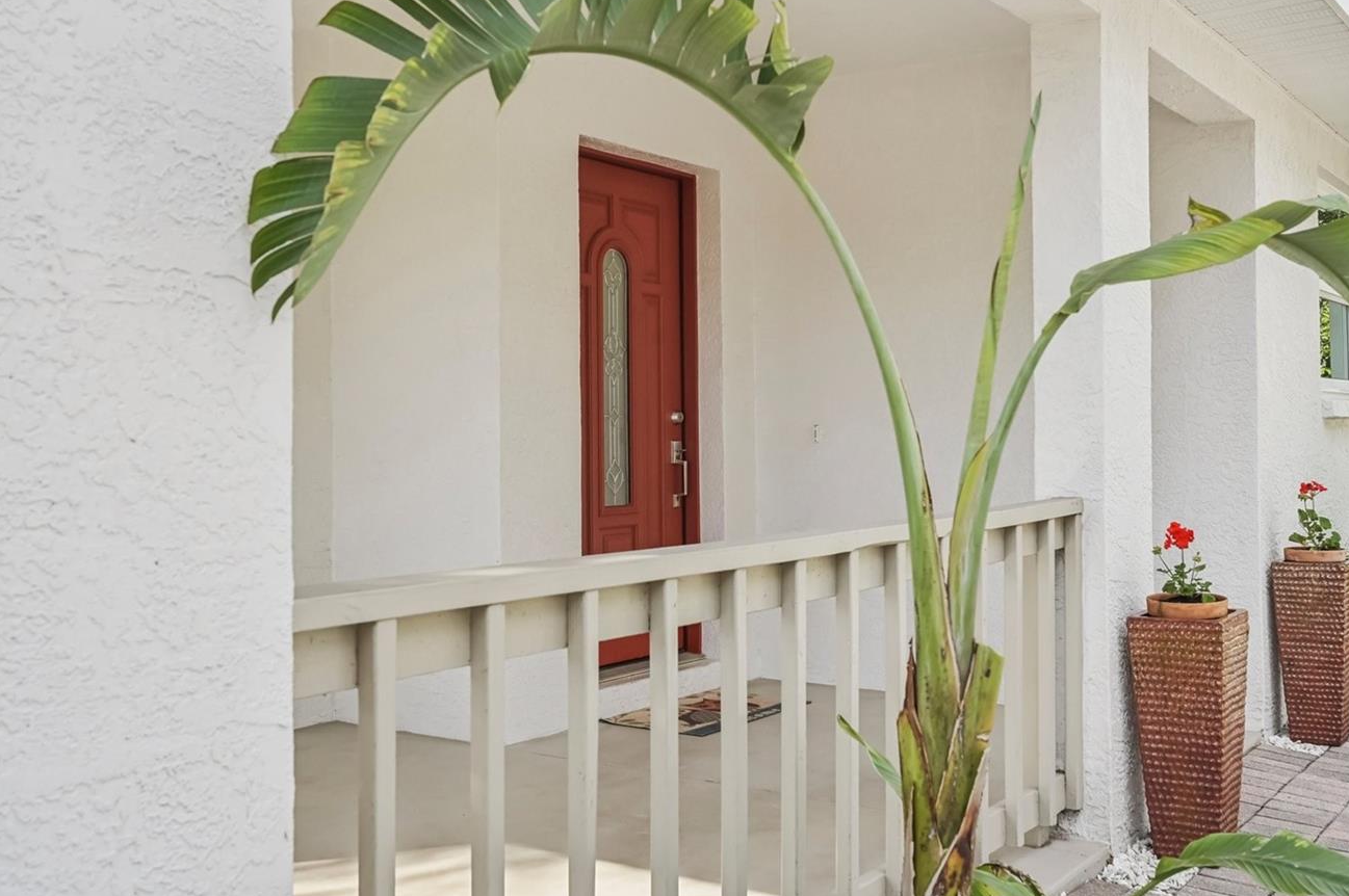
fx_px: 1385
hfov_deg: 51.8
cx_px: 745
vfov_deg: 35.9
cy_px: 438
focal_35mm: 37
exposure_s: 1/250
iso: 400
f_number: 8
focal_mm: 30
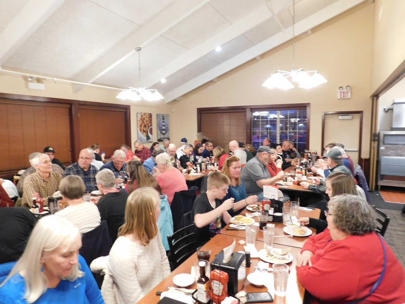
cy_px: 152
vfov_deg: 58.9
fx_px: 269
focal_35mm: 23
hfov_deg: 73.9
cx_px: 202
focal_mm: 4
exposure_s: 1/13
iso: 400
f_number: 3
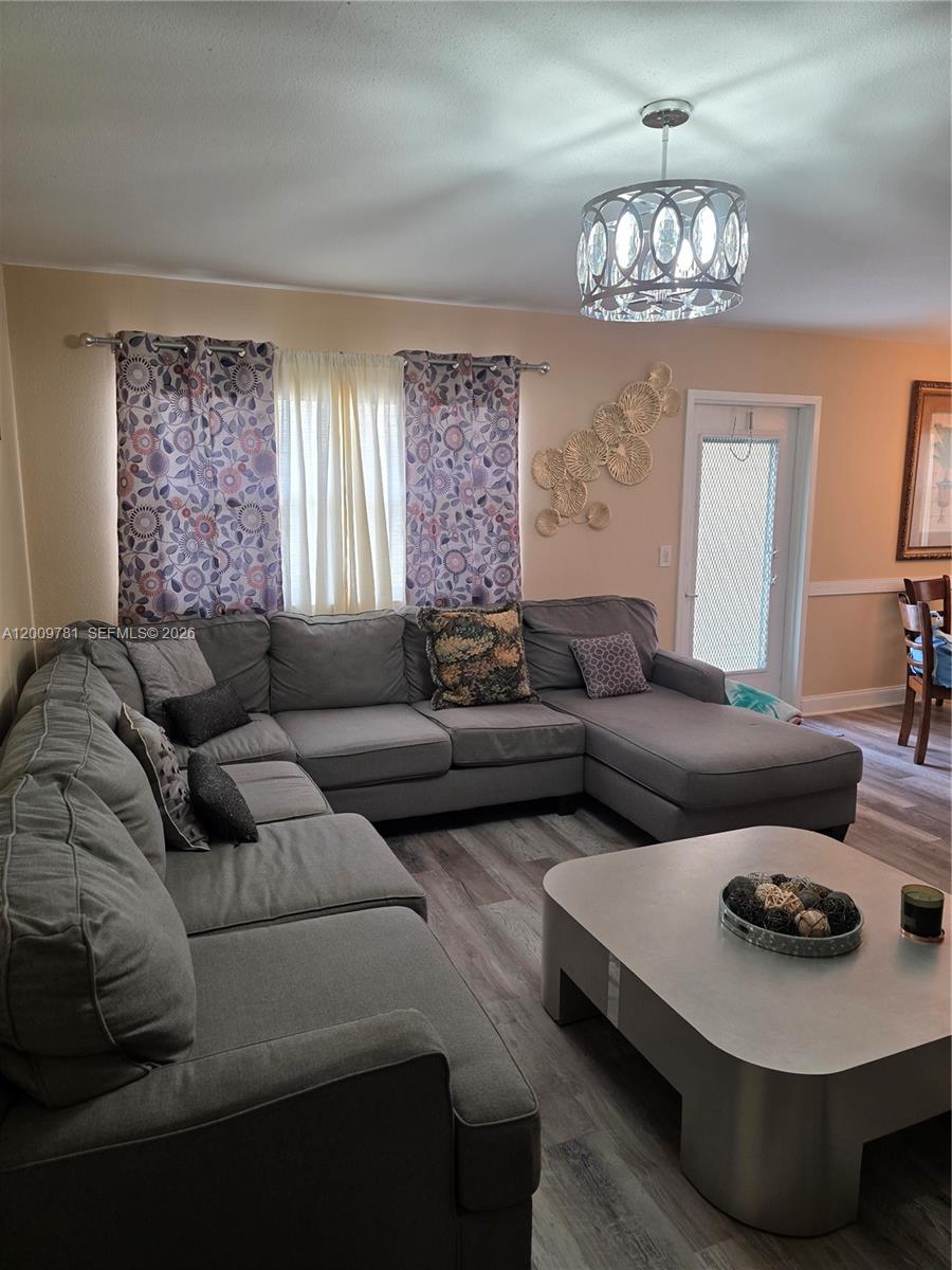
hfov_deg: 58.9
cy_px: 635
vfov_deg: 73.9
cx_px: 476
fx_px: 843
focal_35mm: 23
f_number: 1.7
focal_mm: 6.3
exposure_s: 1/120
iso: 160
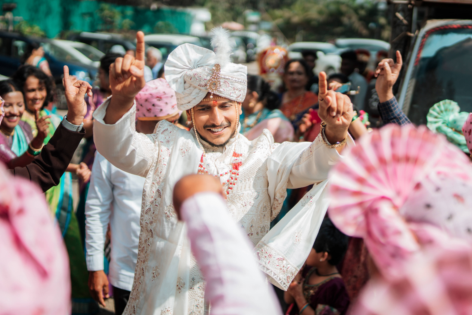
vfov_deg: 25.5
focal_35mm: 53
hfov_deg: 37.4
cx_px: 273
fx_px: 695
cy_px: 171
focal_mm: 35
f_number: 1.4
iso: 50
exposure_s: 1/4000
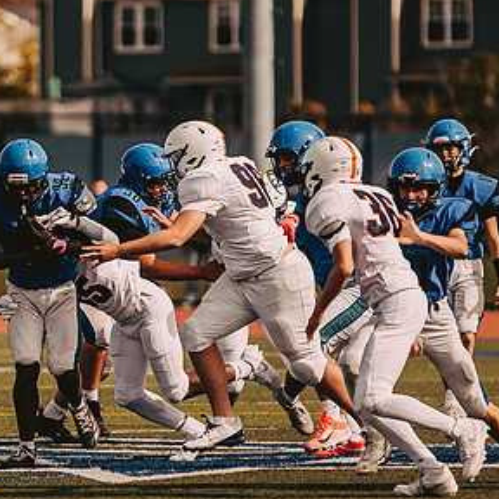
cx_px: 48
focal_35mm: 522
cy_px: 252
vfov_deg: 3.4
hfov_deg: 3.4
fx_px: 8513
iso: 160
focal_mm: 200
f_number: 2.8
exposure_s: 1/2500
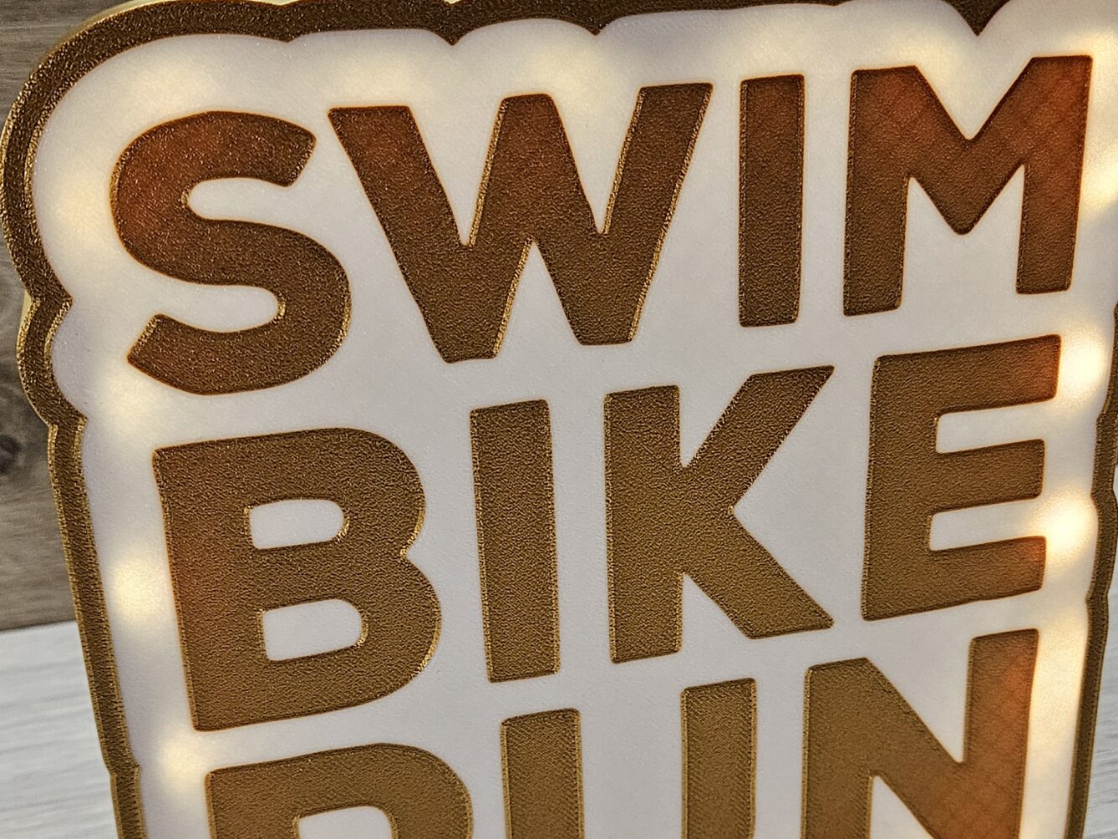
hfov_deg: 42.9
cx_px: 562
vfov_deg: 32.6
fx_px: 1421
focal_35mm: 44
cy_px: 562
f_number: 1.8
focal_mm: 5.4
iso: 400
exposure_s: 1/100
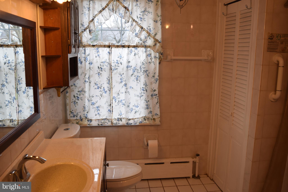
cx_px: 144
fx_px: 252
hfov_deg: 59.5
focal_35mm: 32
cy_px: 96
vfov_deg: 41.7
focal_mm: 21
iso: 400
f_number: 4.5
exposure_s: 1/80
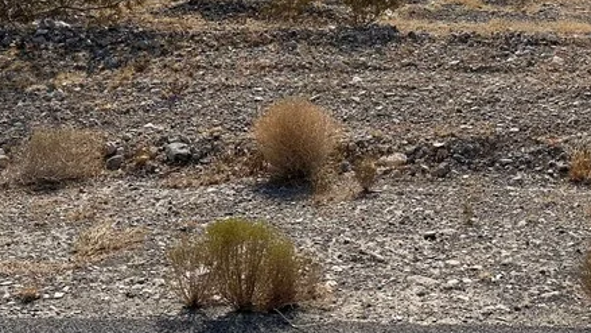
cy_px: -24
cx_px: 392
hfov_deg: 34.1
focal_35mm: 61
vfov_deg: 19.0
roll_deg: -1.6
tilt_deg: -6.5
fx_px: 956
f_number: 1.78
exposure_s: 1/13699
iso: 80
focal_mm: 6.86
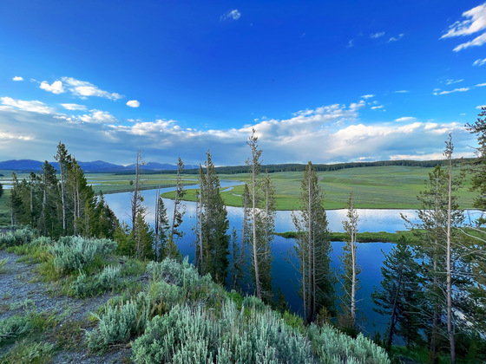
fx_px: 183
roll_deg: +0.7
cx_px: 243
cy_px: 182
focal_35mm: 13
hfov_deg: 106.2
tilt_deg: -2.9
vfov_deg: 89.9
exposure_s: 1/401
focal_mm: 1.57
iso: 32
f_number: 1.8
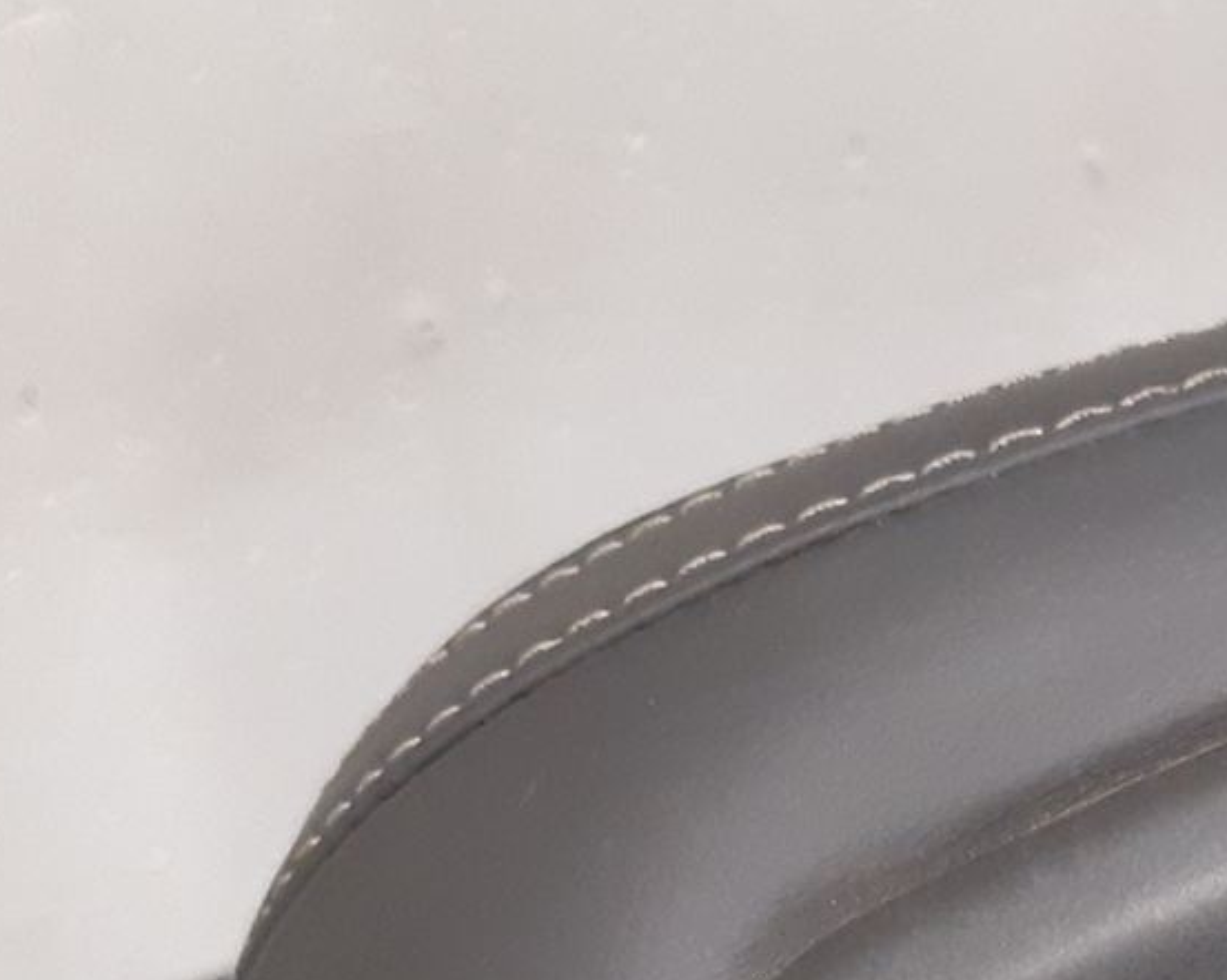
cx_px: 1140
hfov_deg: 19.9
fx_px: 3412
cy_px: 1290
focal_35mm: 94
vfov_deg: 15.5
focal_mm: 3.93
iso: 250
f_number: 1.7
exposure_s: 1/33
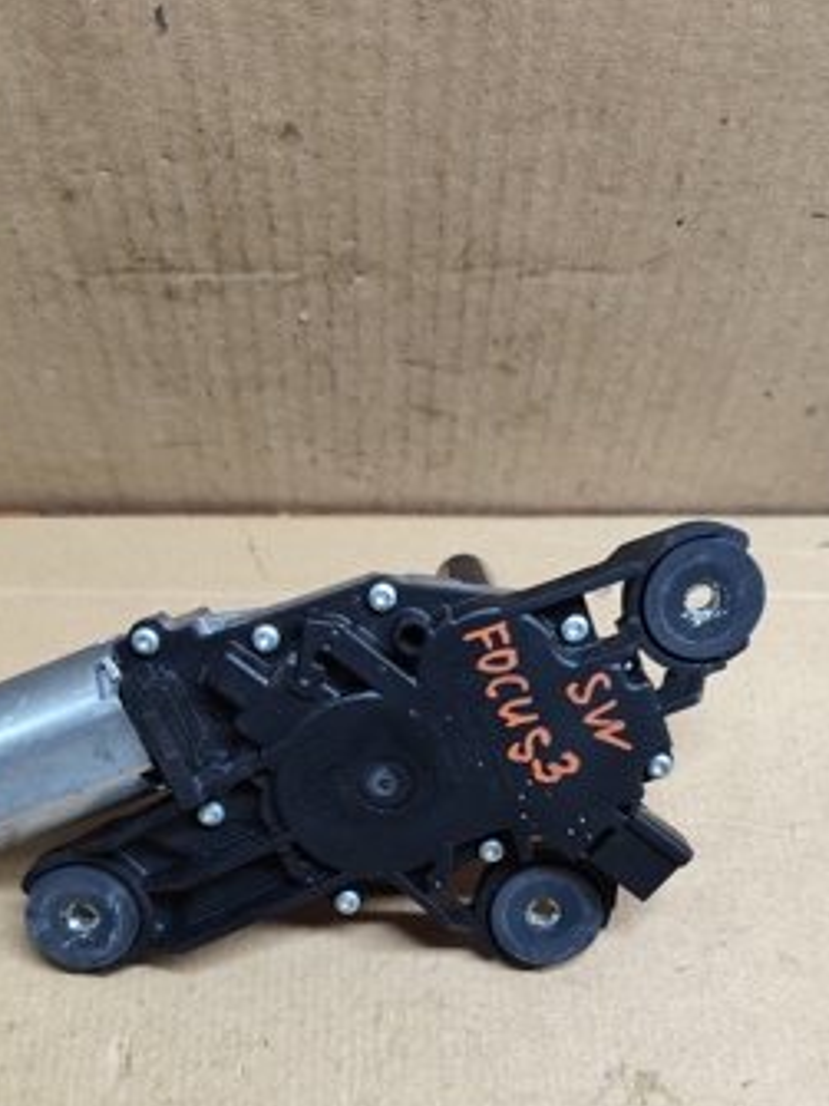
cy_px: 766
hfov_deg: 42.9
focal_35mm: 33
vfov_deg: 53.9
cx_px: 396
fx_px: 1054
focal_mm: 6.19
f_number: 1.65
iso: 400
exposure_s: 1/100
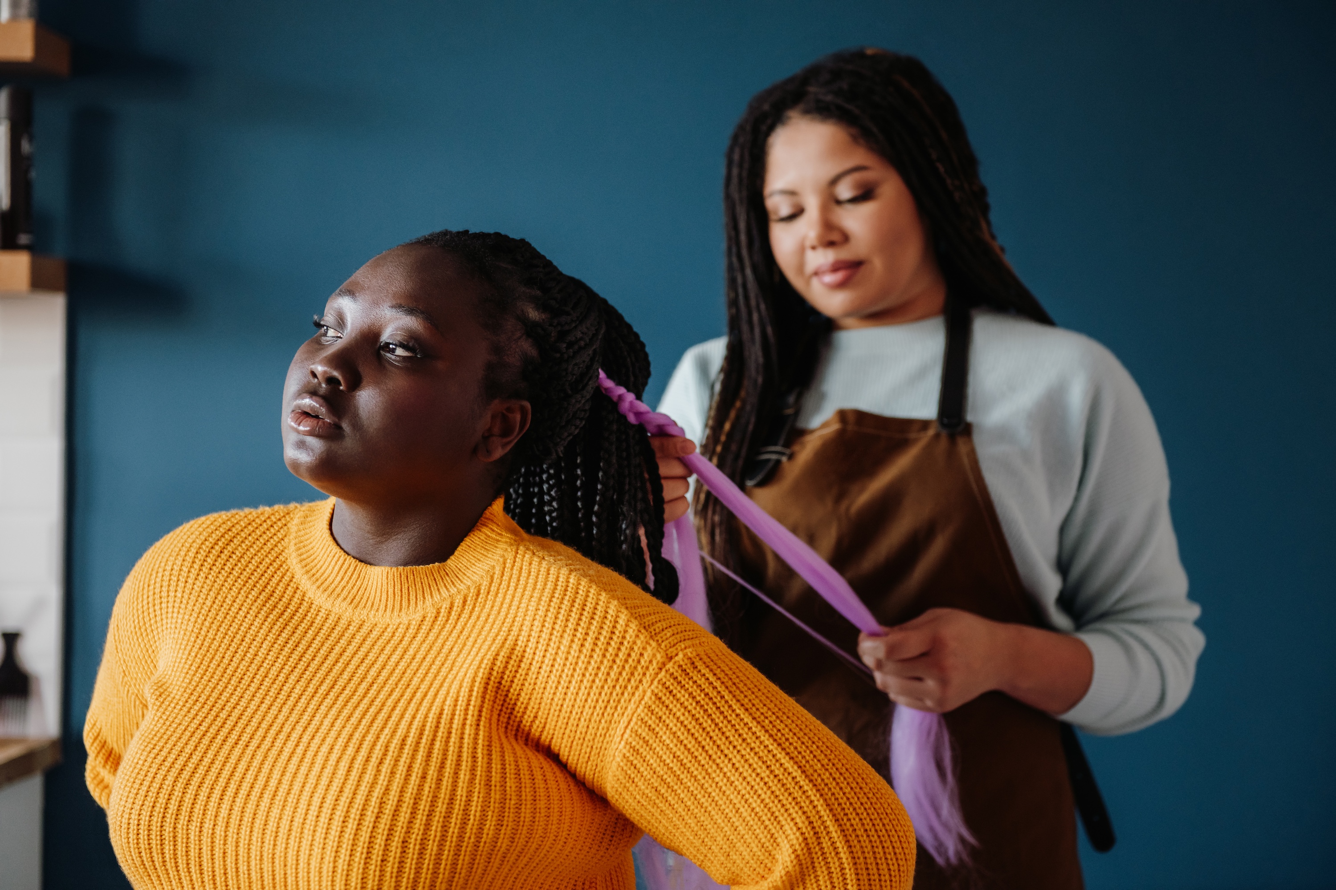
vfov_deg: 20.6
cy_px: 445
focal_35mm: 66
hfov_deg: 30.5
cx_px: 668
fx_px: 2449
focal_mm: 66
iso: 800
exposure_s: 1/125
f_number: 4
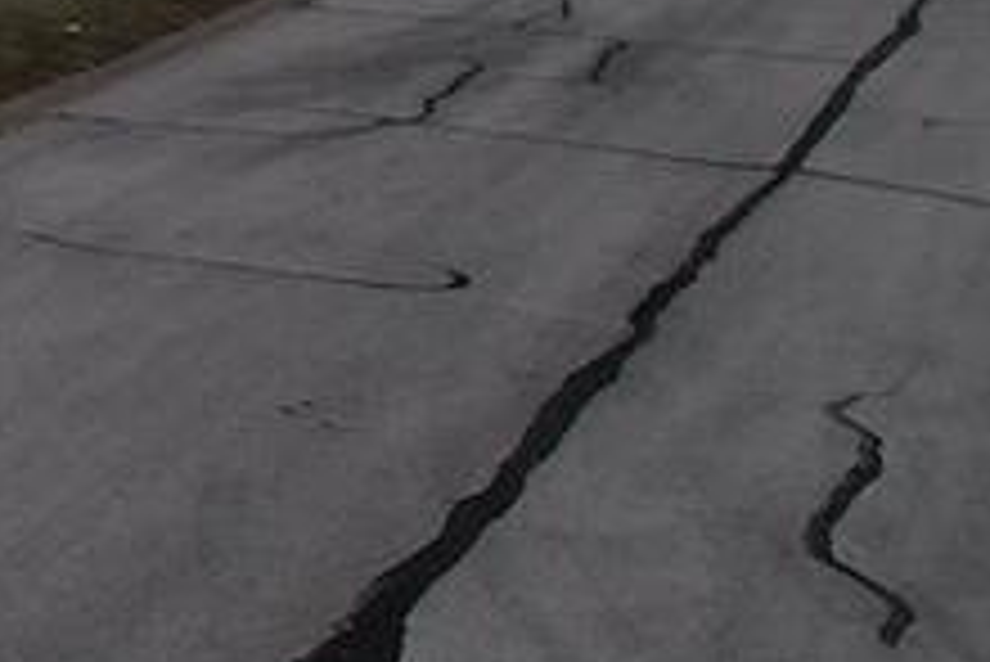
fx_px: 3522
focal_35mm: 128
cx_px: -1382
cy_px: -457
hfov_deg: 12.5
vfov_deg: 10.2
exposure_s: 1/500
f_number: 2.8
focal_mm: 8.38
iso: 100
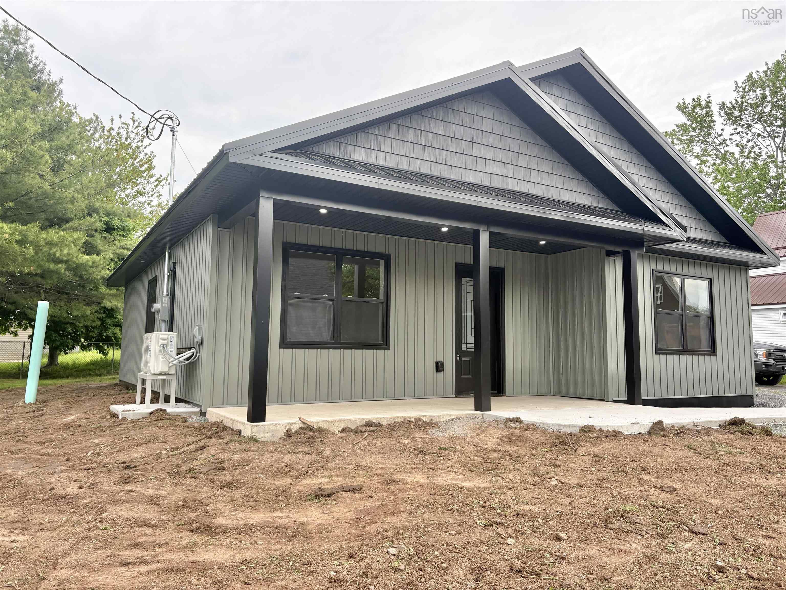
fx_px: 590
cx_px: 393
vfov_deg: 53.1
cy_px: 295
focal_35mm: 26
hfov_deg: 67.3
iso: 64
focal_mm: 5.96
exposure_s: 1/973
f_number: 1.6
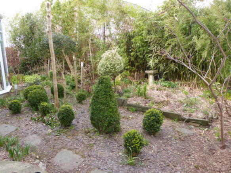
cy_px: 86
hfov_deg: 69.4
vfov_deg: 54.9
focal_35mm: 25
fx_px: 167
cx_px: 116
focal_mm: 4.5
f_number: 3.2
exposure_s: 1/250
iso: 200
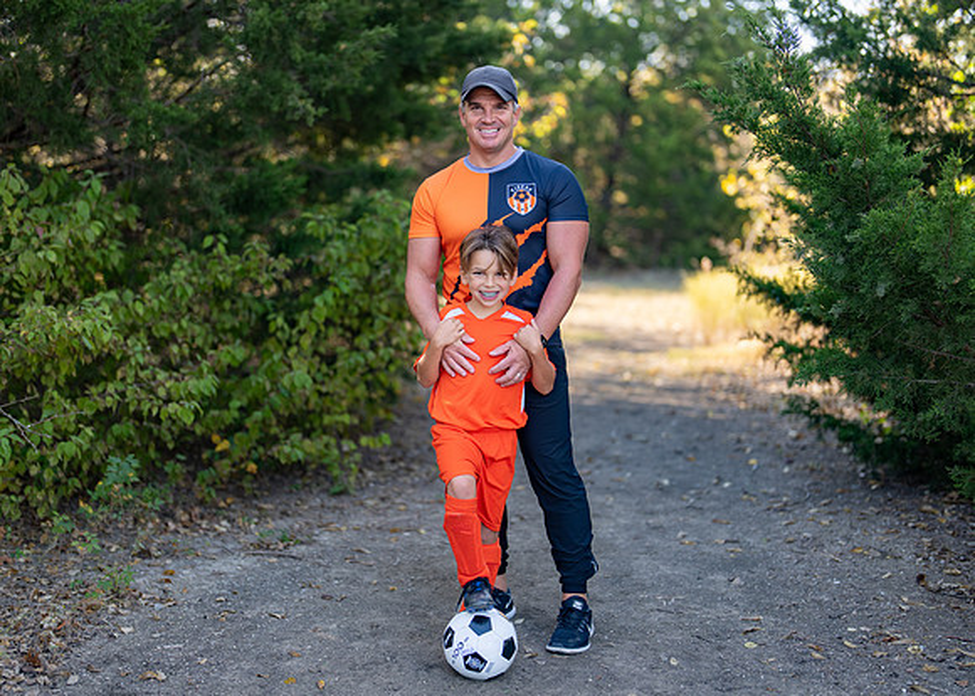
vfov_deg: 25.6
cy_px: 330
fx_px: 1533
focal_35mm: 55
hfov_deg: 35.3
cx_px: 462
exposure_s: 1/800
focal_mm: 50
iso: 100
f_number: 1.2
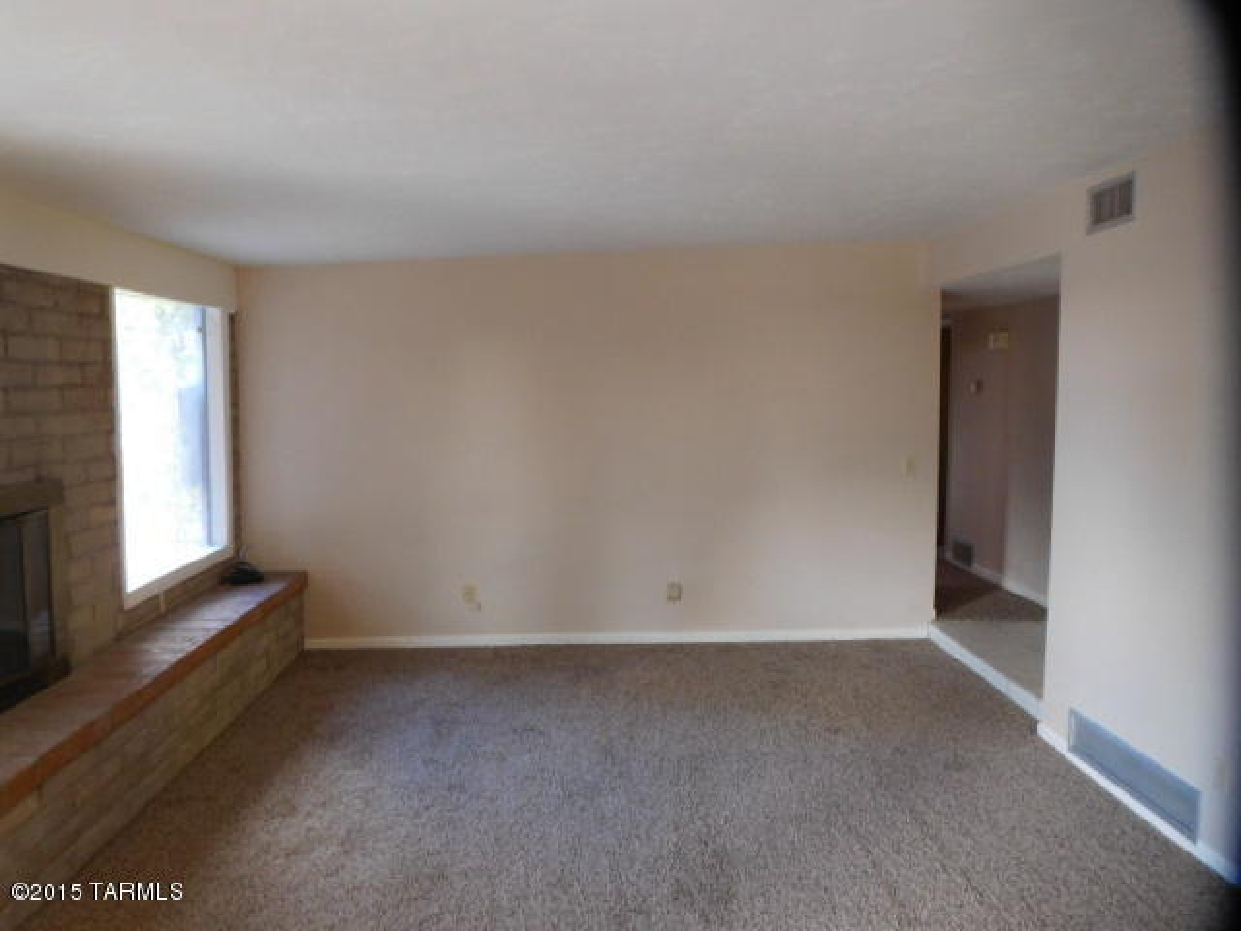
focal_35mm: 28
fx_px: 1004
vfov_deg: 49.7
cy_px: 466
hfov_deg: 63.4
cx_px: 620
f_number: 3.5
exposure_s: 1/30
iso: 280
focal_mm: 5
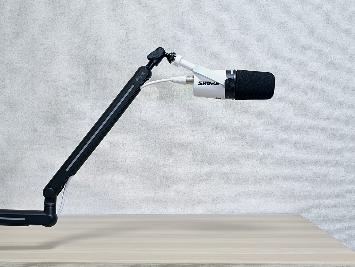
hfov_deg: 50.1
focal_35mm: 37
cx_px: 178
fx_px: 379
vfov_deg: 38.7
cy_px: 134
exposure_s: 1/50
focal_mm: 6.14
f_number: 1.65
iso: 500
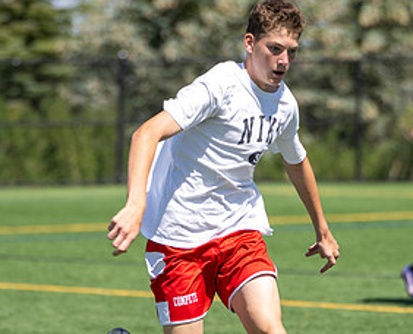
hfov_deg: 6.6
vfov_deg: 5.3
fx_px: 3609
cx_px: 206
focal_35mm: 294
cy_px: 200
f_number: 2.8
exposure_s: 1/800
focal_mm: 130
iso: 40
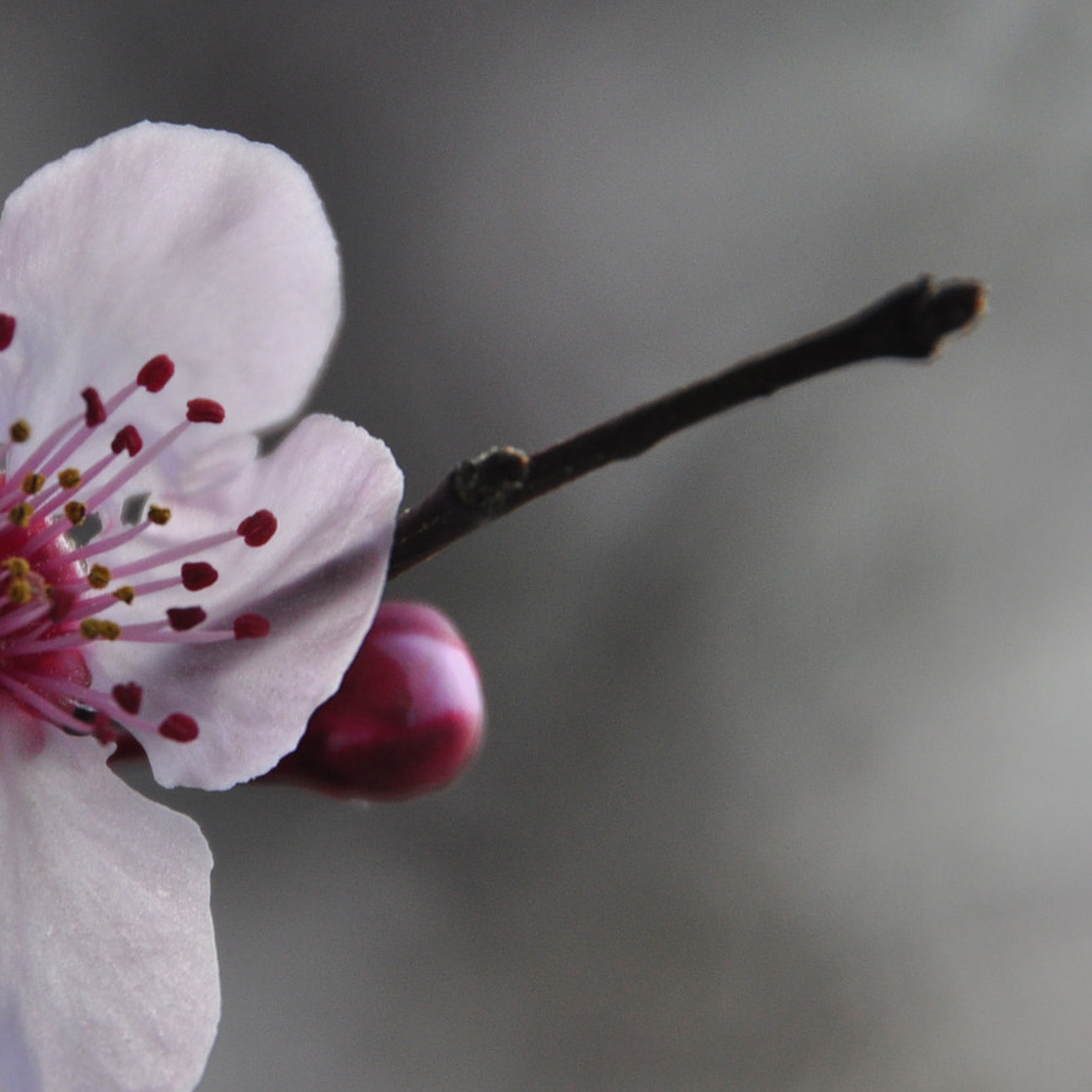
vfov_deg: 2.4
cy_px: 484
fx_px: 26232
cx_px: 172
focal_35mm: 735
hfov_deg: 2.4
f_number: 6.3
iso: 400
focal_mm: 250
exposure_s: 1/320
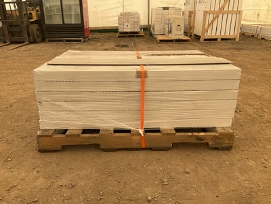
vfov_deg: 48.2
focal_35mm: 29
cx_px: 136
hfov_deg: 61.7
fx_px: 227
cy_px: 102
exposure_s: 1/151
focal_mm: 3
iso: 20
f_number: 1.8
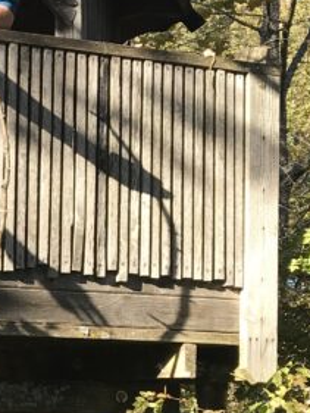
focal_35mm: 102
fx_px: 1217
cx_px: -163
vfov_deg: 18.8
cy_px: 403
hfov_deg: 13.6
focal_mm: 3.99
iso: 20
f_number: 1.8
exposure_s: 1/386
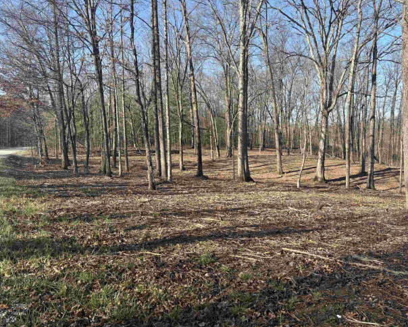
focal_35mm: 28
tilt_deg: -3.0
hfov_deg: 62.1
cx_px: 220
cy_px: 161
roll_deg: +0.2
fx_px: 338
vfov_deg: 51.6
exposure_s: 1/1115
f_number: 1.6
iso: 50
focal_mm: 5.96
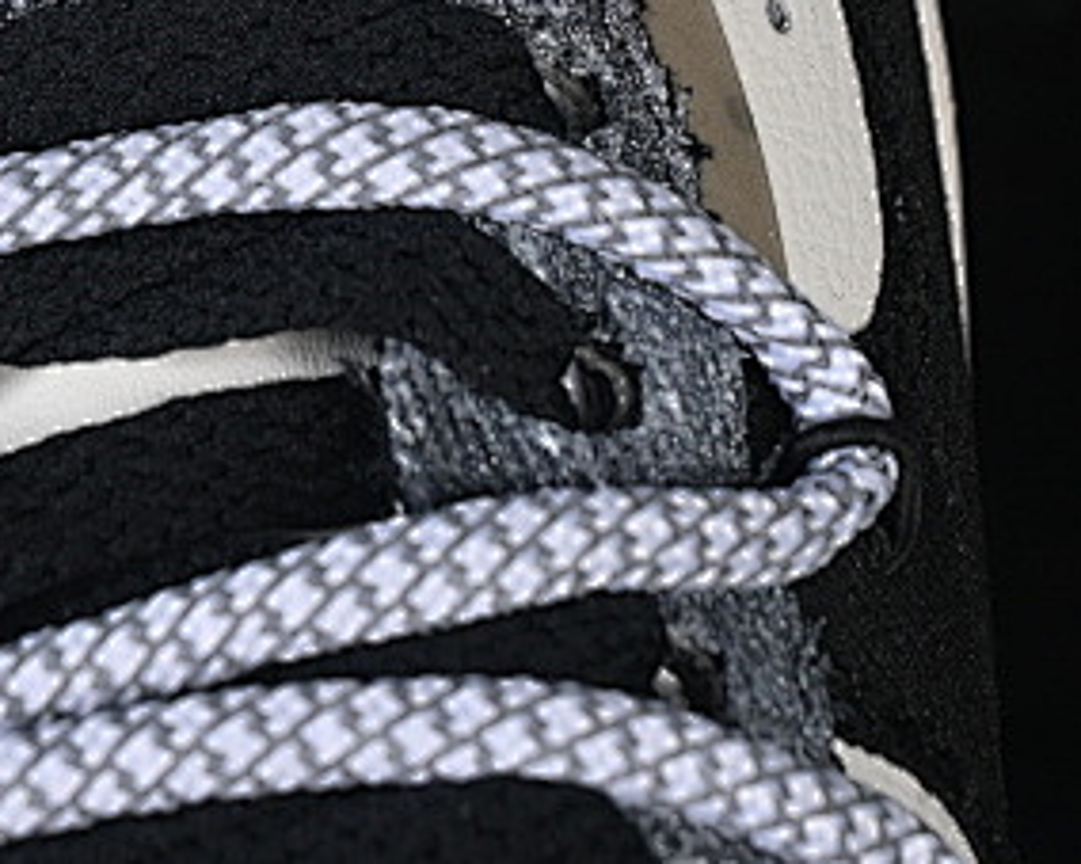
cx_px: -8
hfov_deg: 7.2
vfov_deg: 5.7
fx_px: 8571
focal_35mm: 268
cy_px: -190
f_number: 7.1
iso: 160
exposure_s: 1/60
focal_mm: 50
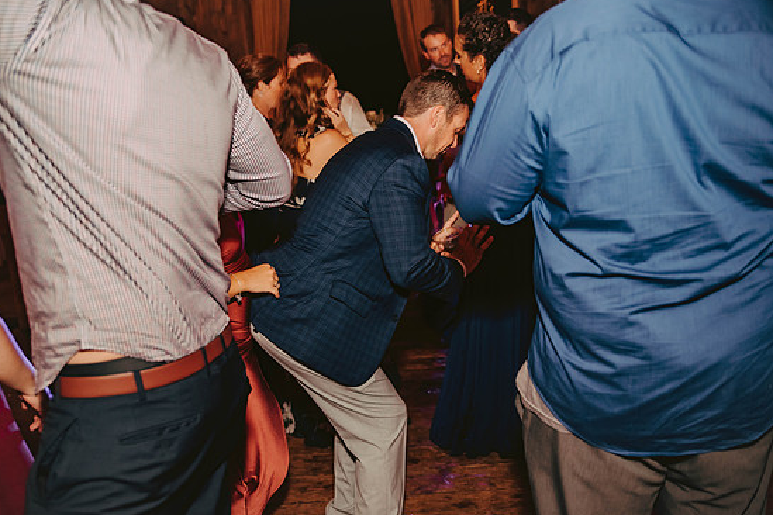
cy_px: 262
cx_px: 376
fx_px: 794
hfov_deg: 51.9
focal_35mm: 37
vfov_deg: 35.9
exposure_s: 1/160
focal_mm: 35
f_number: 2.8
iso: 1000
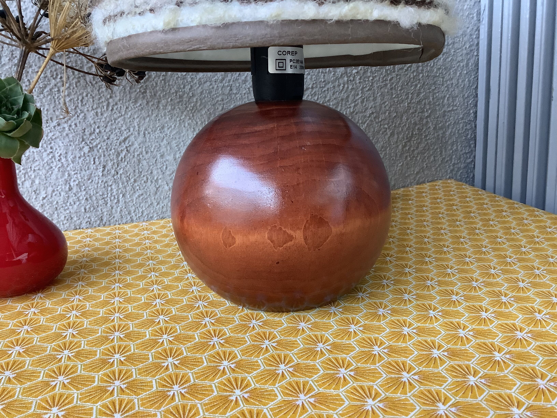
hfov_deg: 58.4
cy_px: 209
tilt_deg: -11.6
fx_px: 499
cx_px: 278
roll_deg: +1.5
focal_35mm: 31
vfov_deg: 45.4
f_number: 2.4
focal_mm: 3.3
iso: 250
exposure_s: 1/60
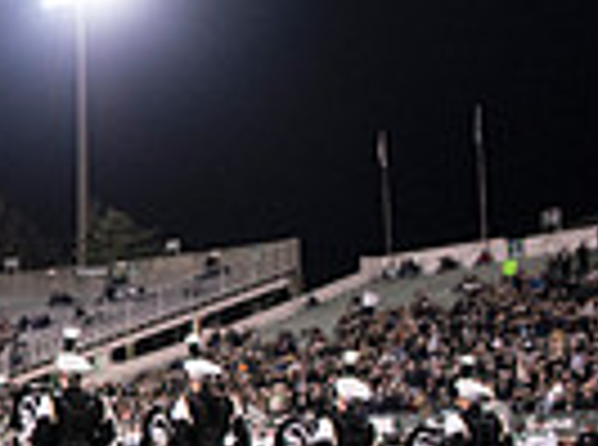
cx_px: -594
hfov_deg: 15.6
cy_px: 318
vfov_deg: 14.5
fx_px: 1740
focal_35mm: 101
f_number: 3.2
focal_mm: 24
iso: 4000
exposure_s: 1/800
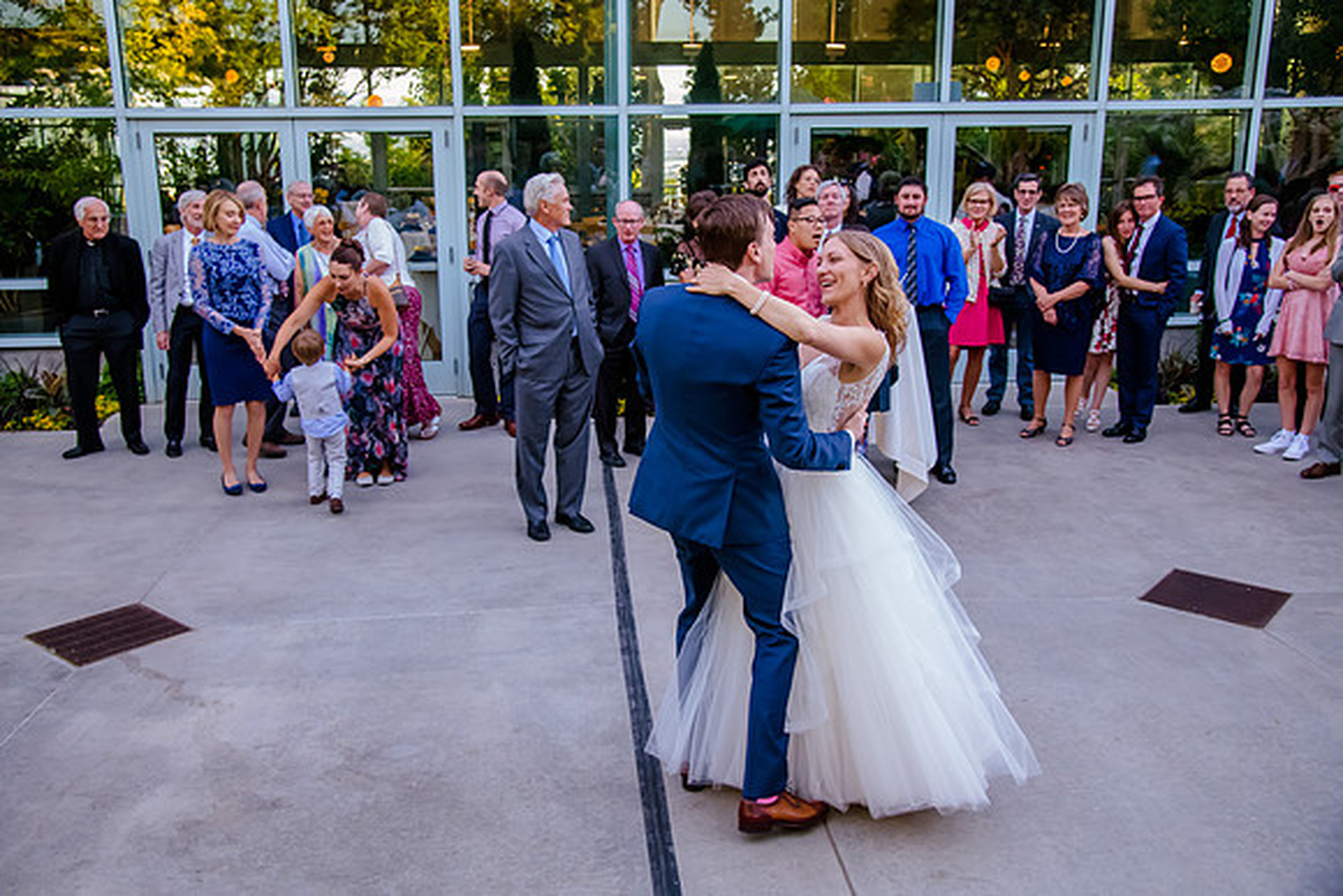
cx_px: 634
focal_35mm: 33
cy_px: 425
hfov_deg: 57.4
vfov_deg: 40.2
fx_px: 1225
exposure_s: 1/320
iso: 3200
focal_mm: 31
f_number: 5
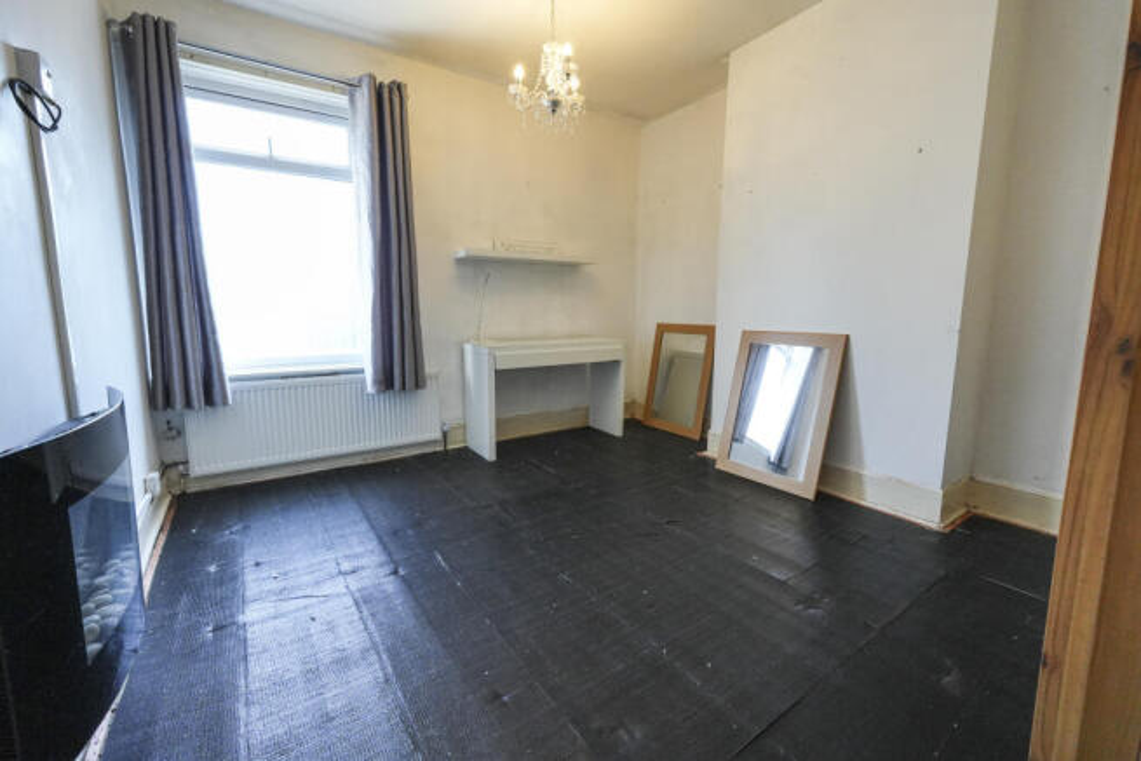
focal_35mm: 15
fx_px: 475
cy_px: 380
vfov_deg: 77.4
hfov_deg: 100.4
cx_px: 570
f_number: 4
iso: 1250
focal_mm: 10
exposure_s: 1/160
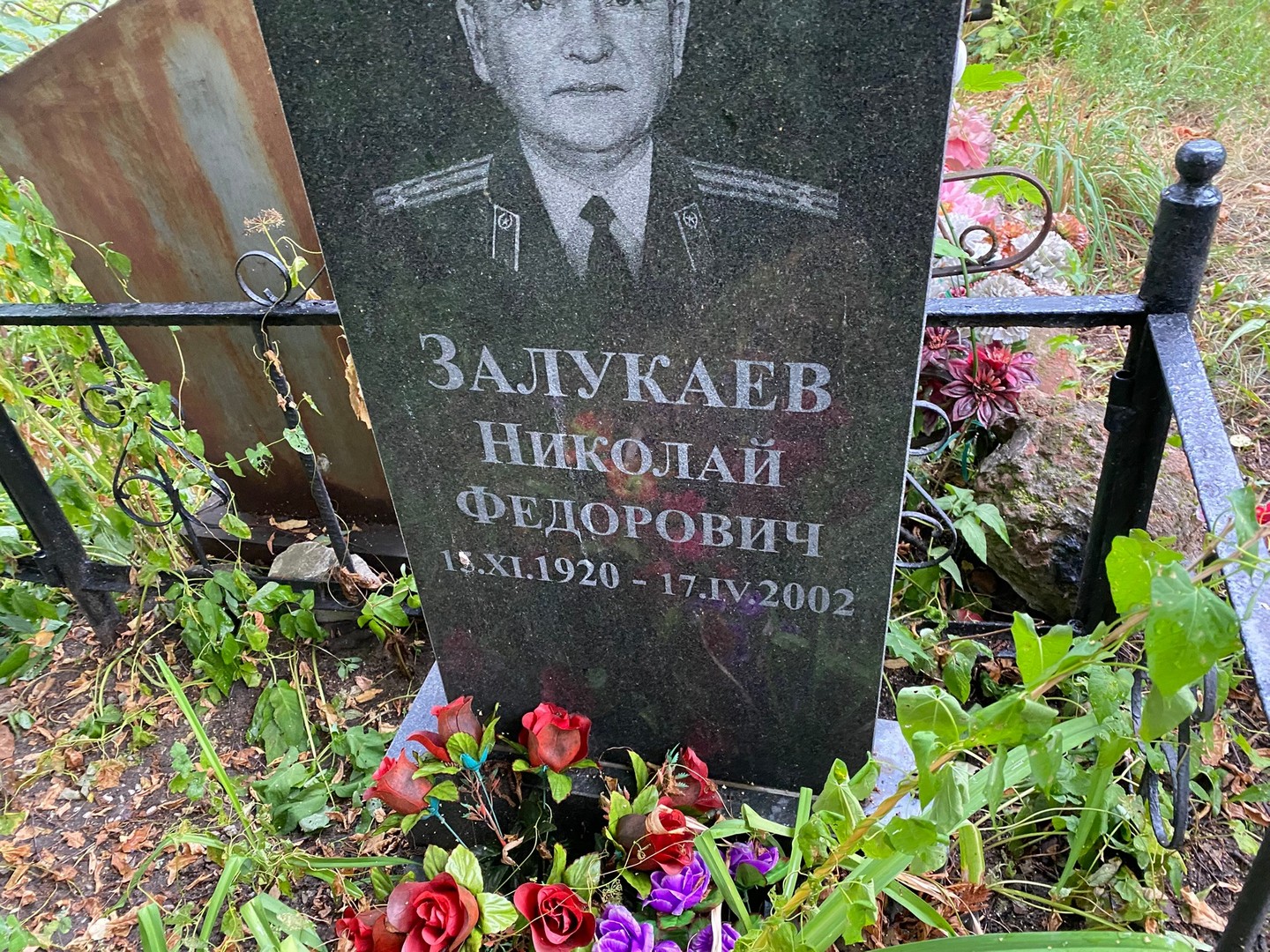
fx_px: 954
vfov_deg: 53.1
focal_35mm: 26
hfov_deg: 67.3
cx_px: 635
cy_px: 476
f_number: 1.8
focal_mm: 4.25
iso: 500
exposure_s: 1/48
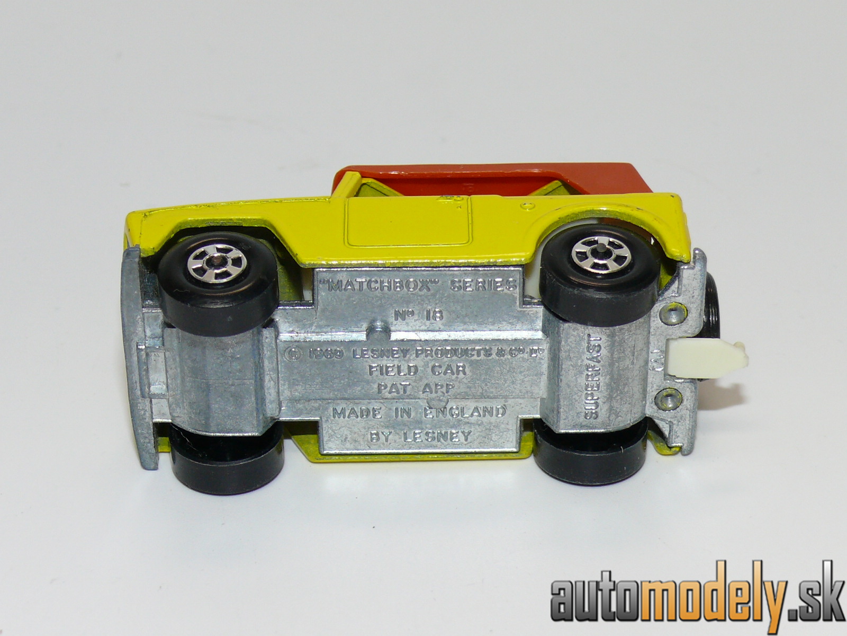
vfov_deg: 14.5
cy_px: 318
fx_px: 2496
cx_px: 424
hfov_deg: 19.3
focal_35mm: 102
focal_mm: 13.3
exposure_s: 1/30
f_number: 4
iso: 100
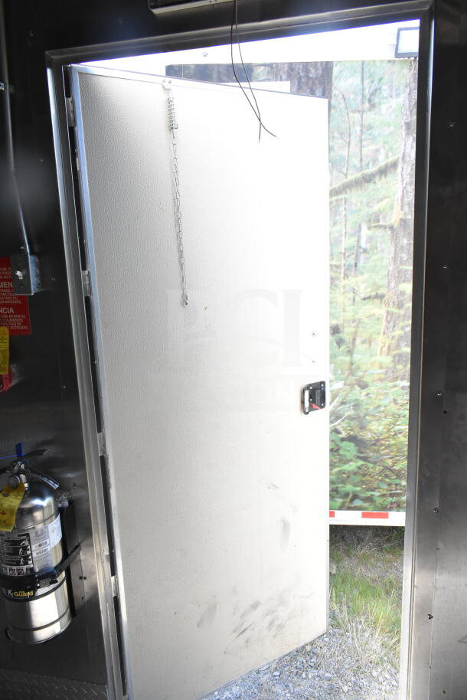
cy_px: 350
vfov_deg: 67.4
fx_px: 525
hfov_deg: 48.0
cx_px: 234
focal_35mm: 27
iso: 1600
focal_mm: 18
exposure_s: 1/320
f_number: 9
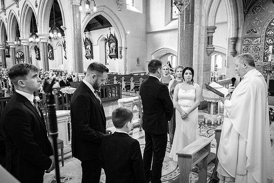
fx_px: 189
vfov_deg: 51.7
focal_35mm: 25
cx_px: 139
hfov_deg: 72.0
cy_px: 91
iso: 2000
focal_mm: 16
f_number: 2
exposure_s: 1/160
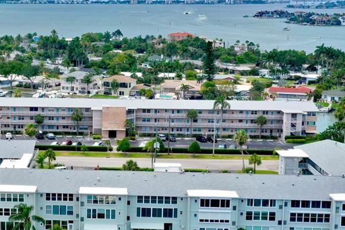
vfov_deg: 18.4
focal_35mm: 74
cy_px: 115
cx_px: 38
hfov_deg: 26.5
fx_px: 709
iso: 100
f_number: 10
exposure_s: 1/160
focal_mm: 10.26
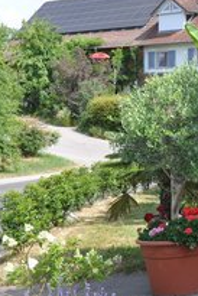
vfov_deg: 24.1
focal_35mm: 84
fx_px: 693
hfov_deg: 15.9
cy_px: 112
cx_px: 210
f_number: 7.1
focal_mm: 25
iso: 200
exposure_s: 1/200
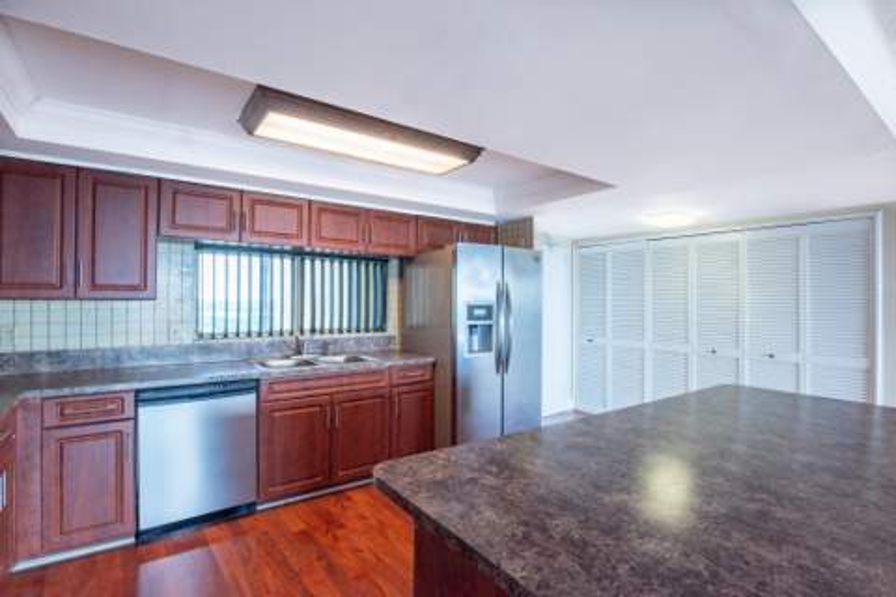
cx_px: 448
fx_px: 423
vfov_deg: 70.4
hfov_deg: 93.3
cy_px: 298
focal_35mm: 17
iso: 640
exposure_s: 1/25
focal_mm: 17
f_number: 11
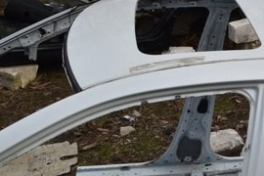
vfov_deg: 19.1
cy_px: 50
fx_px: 521
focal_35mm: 71
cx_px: 312
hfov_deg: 25.7
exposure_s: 1/250
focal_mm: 20
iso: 400
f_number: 10
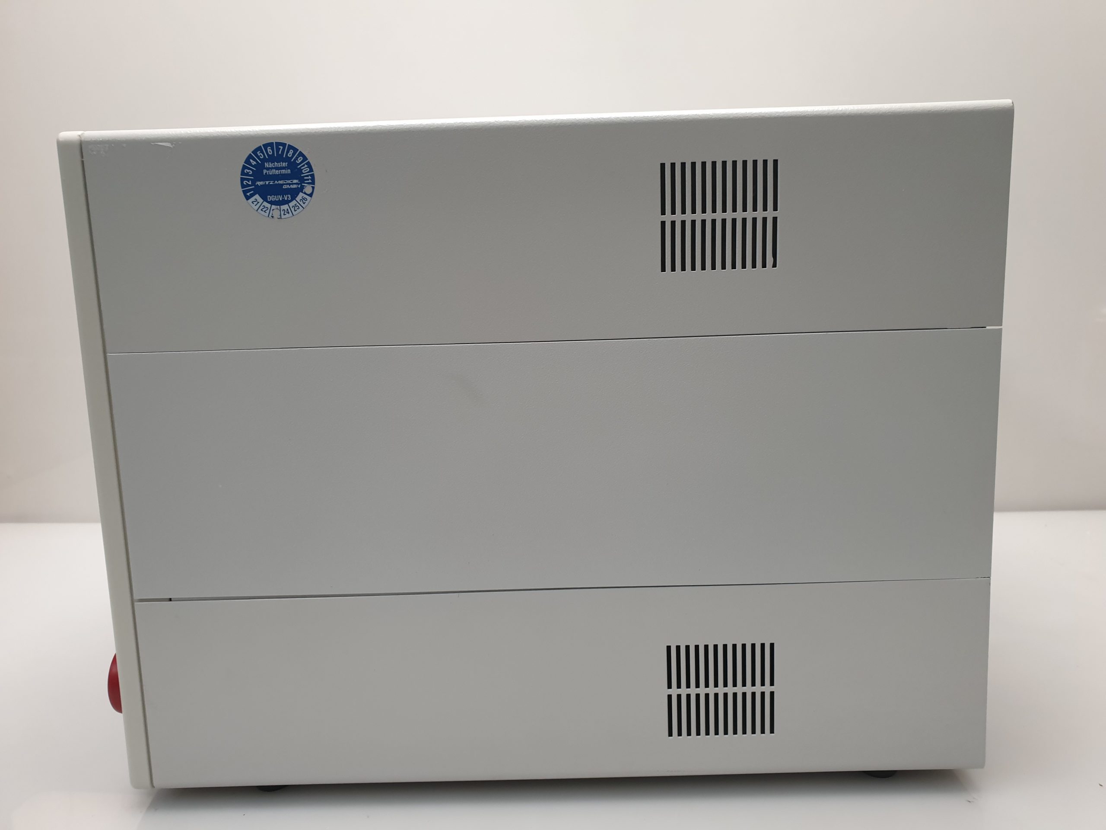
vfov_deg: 53.1
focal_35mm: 26
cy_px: 415
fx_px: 831
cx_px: 553
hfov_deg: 67.3
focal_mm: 4.3
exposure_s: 1/50
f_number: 2.4
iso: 80
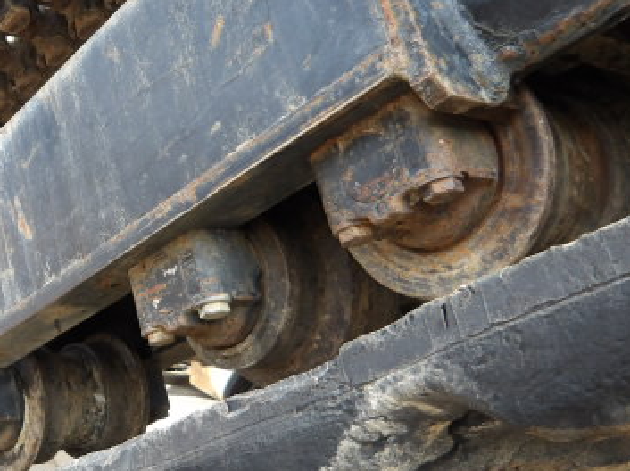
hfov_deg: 36.9
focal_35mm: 49
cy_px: 211
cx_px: 82
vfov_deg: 29.6
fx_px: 891
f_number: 3
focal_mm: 4.9
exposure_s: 1/204
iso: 100
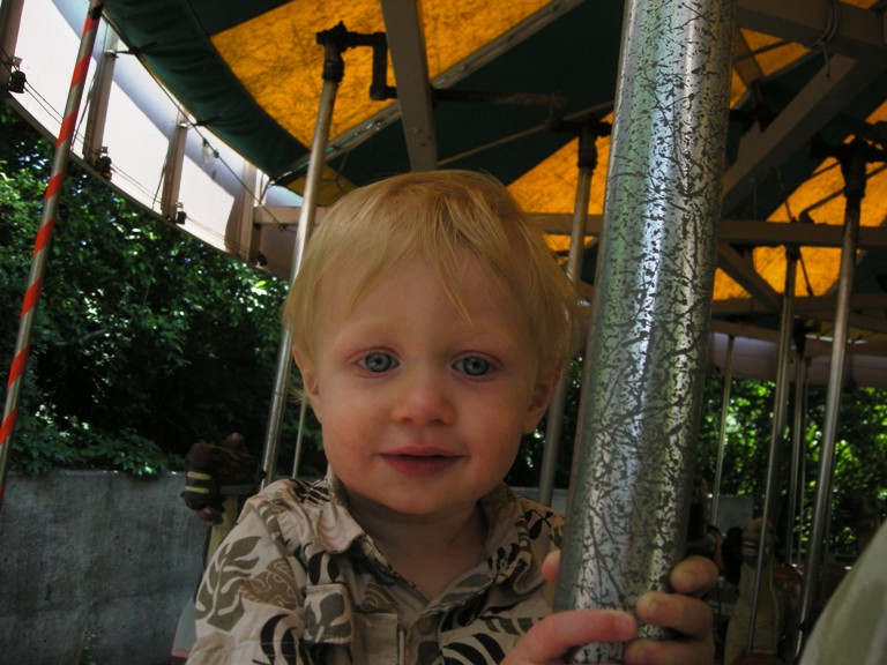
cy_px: 332
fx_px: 897
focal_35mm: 35
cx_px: 444
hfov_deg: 52.6
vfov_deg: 40.7
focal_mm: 5.7
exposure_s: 1/230
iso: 50
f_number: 2.8
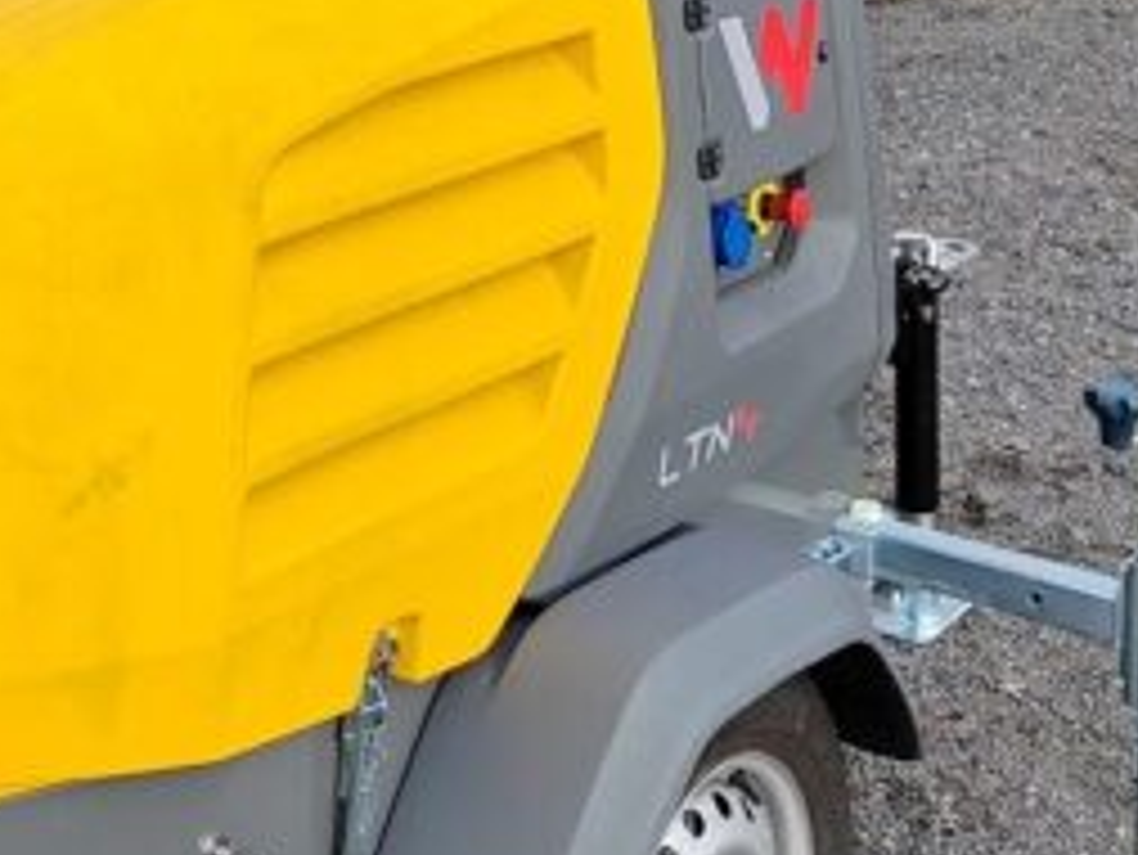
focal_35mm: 82
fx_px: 2697
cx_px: 108
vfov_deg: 17.5
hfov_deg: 23.2
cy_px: -32
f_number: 1.9
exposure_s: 1/690
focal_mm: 5.52
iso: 100
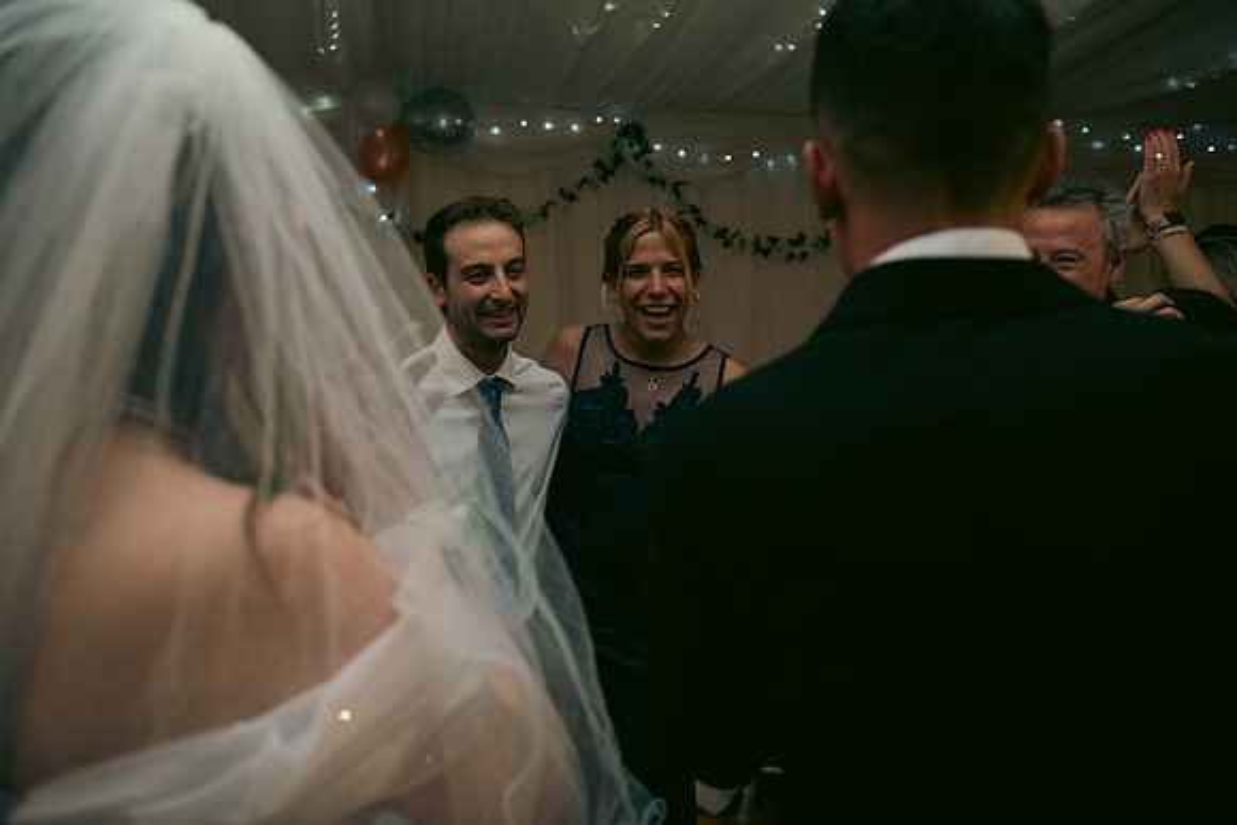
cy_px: 412
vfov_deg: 38.9
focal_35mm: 34
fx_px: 1168
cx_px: 618
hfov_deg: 55.8
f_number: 3.5
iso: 800
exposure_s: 1/160
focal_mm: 34
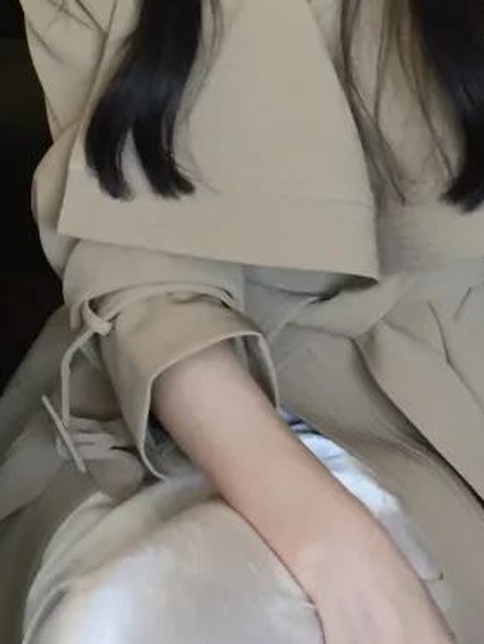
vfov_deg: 16.7
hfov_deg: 13.2
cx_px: 213
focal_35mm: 112
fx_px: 2087
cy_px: -166
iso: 250
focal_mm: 4.15
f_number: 2.2
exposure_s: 1/33
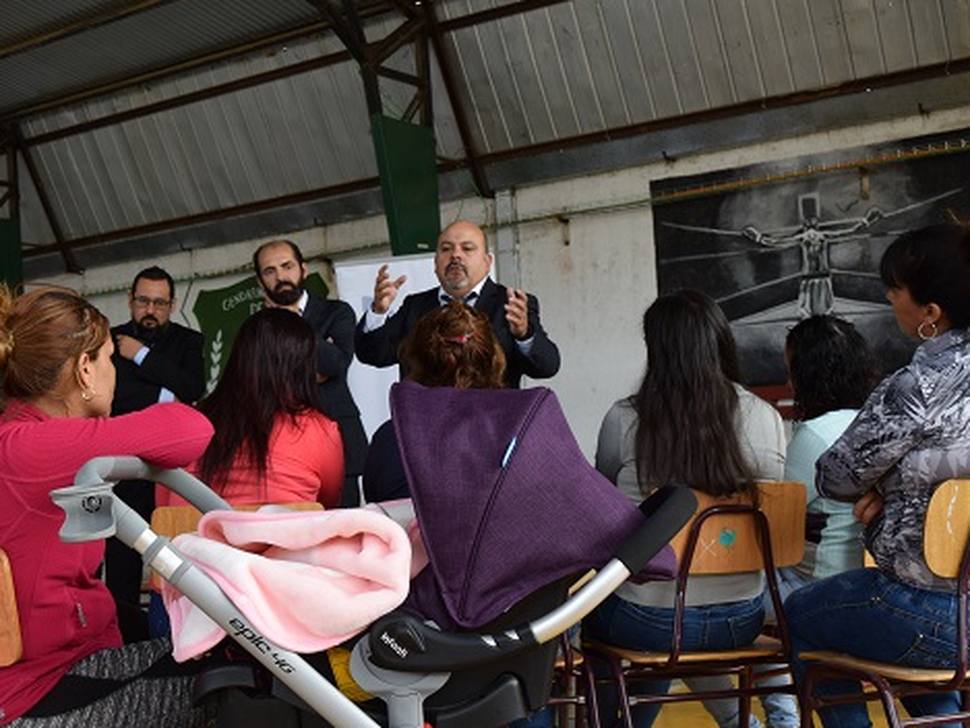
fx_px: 1345
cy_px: 374
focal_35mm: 48
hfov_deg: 39.5
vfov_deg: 30.3
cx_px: 397
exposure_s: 1/160
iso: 400
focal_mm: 26
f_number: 6.3
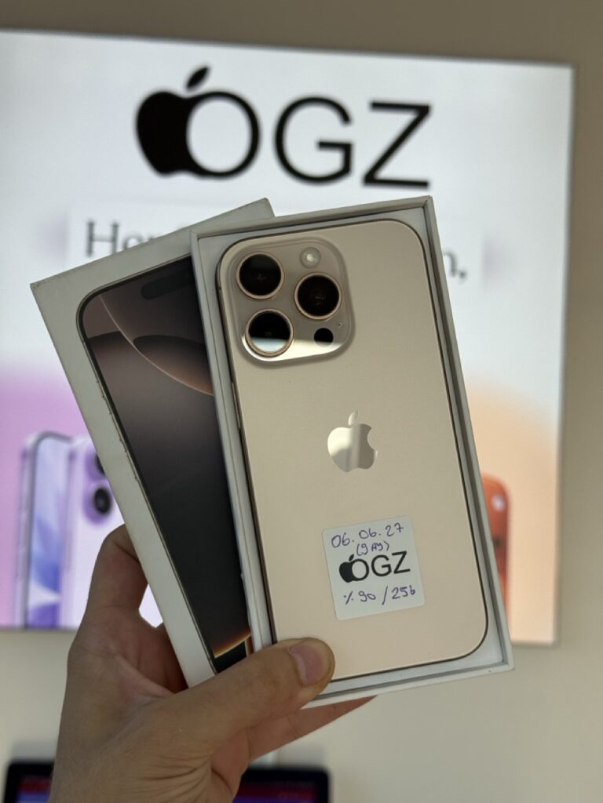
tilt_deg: +4.4
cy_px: 402
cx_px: 302
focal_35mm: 48
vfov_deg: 39.7
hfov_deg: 30.3
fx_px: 1115
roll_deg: -1.9
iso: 64
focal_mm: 6.76
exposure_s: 1/1543
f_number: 1.78
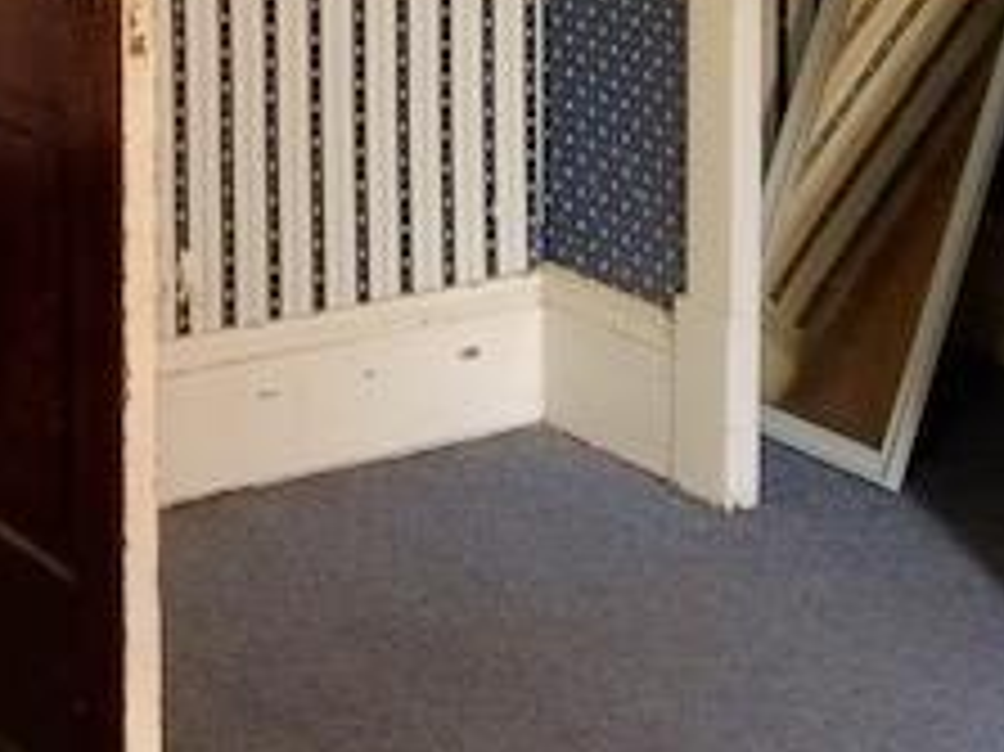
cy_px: -500
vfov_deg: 12.1
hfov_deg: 17.0
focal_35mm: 115
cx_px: 248
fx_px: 3334
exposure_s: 1/10
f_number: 1.8
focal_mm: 4.4
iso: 400
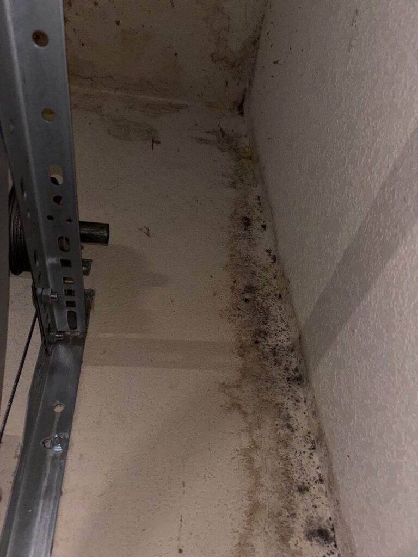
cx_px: 209
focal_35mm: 26
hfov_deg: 53.1
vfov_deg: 67.3
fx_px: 419
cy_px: 278
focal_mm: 5.96
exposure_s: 1/75
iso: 64
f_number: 1.6
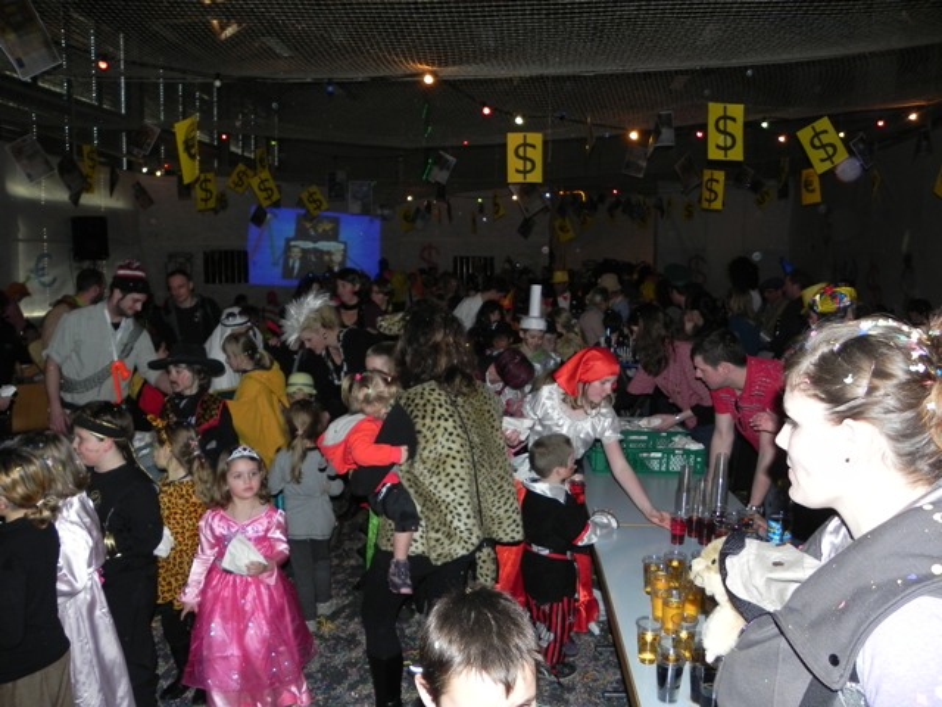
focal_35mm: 26
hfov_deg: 67.3
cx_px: 471
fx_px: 708
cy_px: 354
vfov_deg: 53.1
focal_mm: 4.6
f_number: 2.8
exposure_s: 1/30
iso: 200
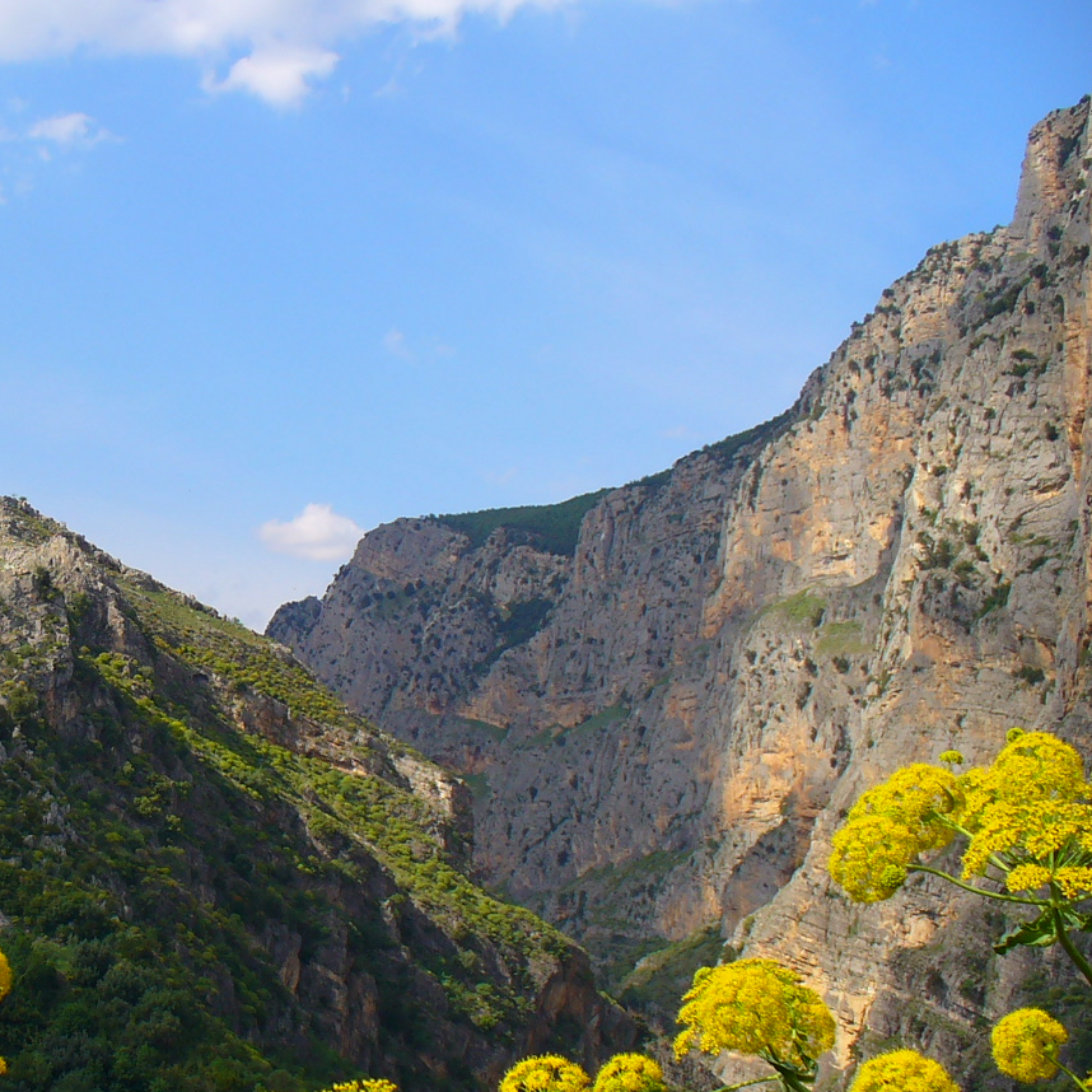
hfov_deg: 27.0
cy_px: 636
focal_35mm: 61
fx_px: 2177
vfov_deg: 28.1
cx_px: 83
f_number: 5.6
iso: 64
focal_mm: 6.1
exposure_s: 1/250
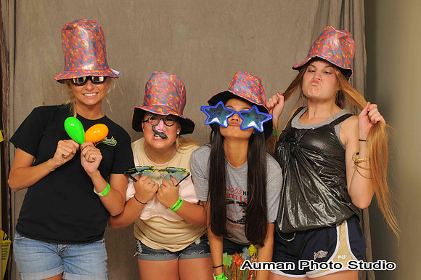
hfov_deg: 41.2
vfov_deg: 28.0
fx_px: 561
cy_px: 140
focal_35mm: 48
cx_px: 210
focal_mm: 32
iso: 200
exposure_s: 1/125
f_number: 6.3
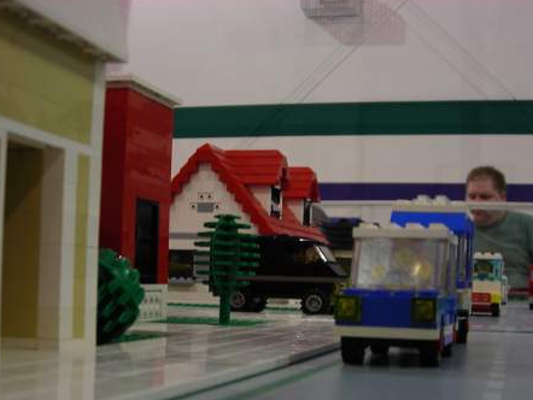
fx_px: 847
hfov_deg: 34.9
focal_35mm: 55
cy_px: 284
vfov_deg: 26.3
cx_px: 294
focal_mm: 6.3
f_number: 3.2
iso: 50
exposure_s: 1/11.7
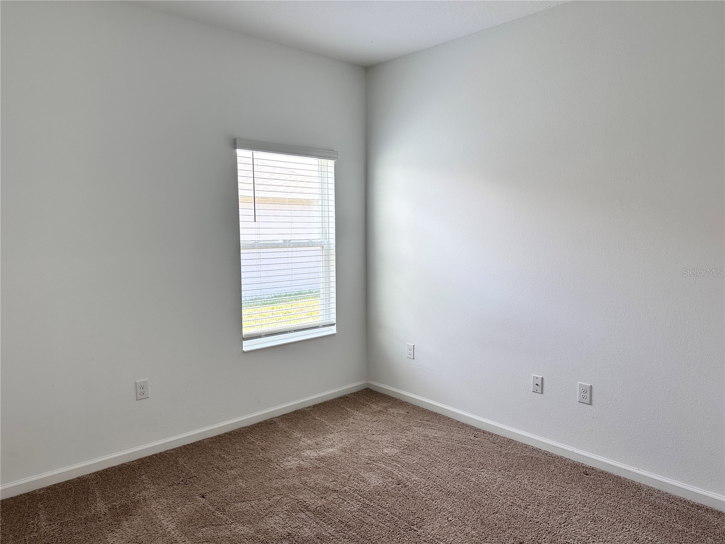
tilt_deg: -5.4
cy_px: 272
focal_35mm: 24
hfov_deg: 71.6
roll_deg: +0.2
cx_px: 362
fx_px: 503
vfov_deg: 56.8
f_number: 1.78
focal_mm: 6.86
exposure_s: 1/129
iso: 80
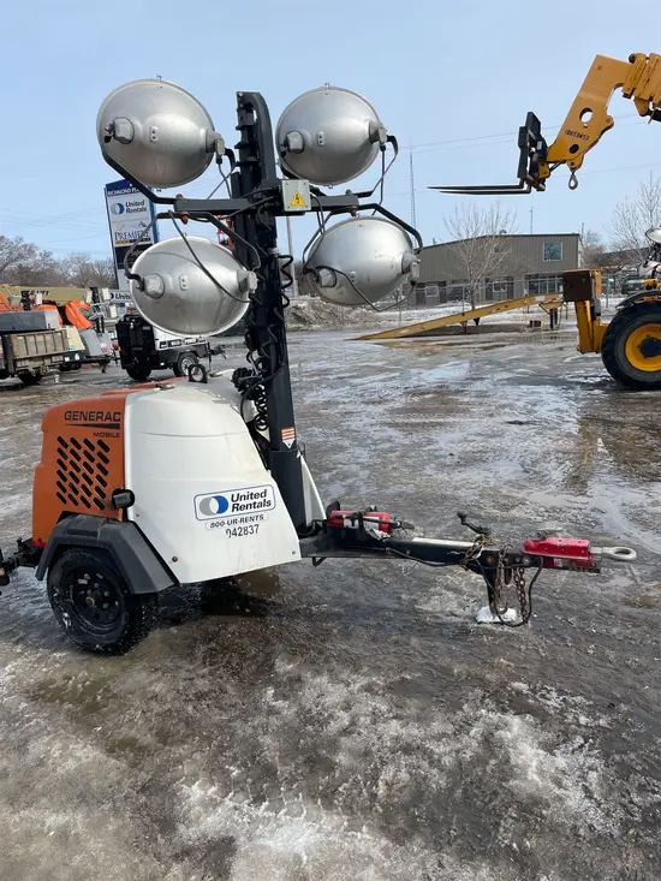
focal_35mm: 26
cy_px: 440
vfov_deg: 67.3
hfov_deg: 53.1
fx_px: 662
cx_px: 330
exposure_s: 1/5291
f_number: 1.6
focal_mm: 4.2
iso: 32
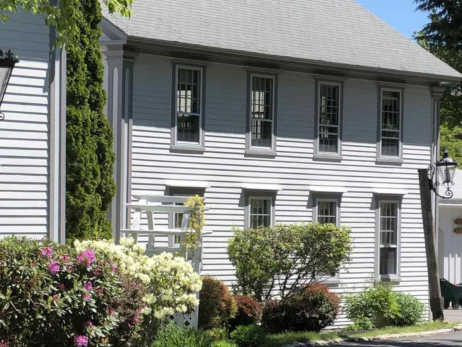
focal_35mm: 151
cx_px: -137
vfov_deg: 9.8
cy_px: 198
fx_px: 2015
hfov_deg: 12.7
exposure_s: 1/475
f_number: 2.8
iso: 20
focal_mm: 6.6
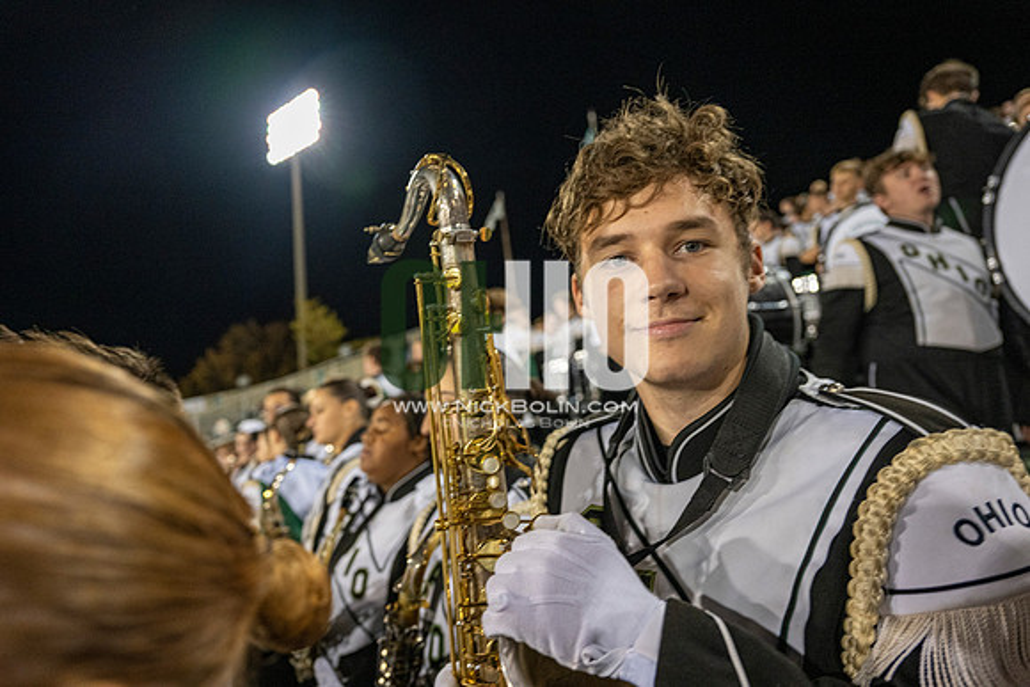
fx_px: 687
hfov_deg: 73.7
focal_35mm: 24
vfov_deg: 53.2
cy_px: 344
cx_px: 515
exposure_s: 1/500
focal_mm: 24
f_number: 3.2
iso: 2000
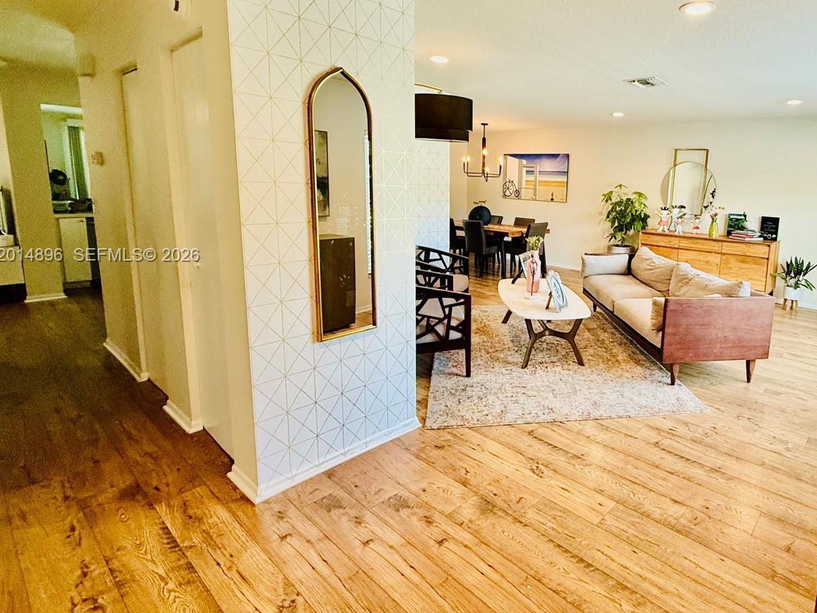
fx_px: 472
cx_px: 556
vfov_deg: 65.6
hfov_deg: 78.6
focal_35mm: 20
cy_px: 256
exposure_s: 1/120
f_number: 2.2
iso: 320
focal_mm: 2.22
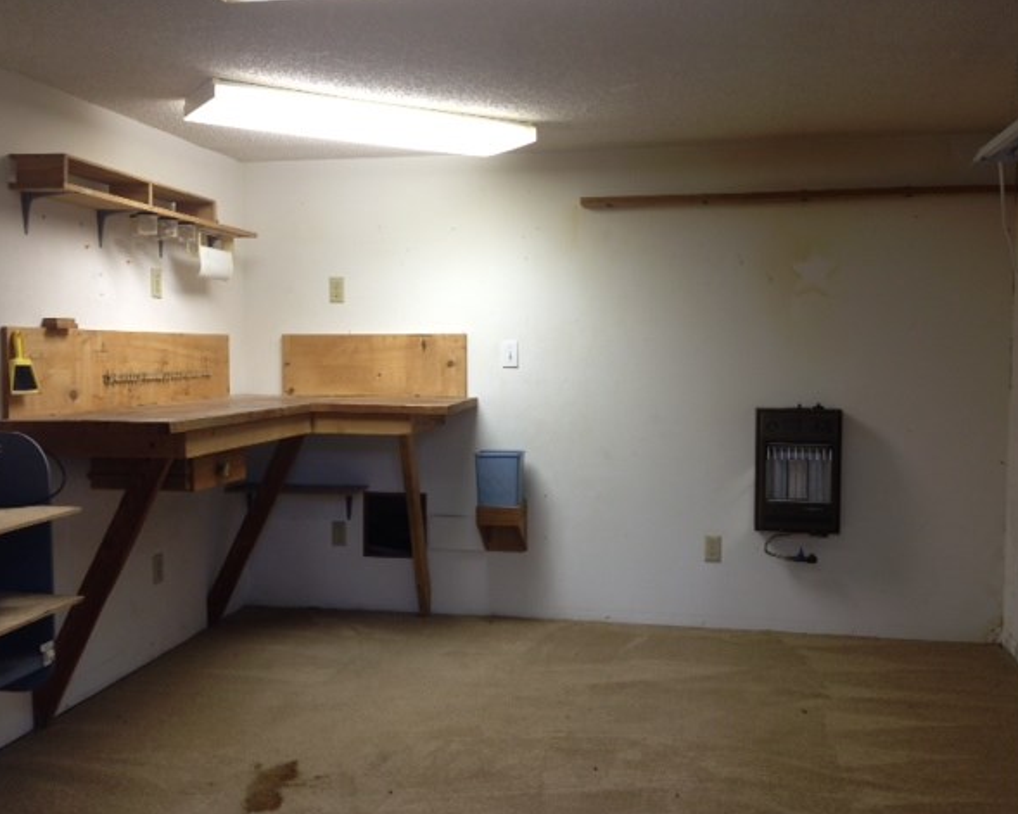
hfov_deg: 51.5
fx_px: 1054
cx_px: 517
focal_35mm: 35
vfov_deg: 42.2
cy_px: 404
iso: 64
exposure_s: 1/24
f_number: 2.4
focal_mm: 4.13
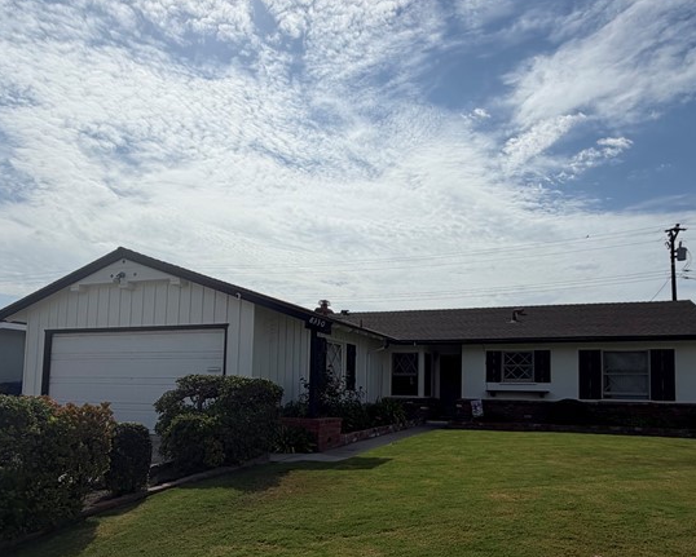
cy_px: 354
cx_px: 389
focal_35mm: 26
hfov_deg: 65.8
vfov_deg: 54.2
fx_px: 536
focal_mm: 2.22
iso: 20
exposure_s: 1/2841
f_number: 2.2
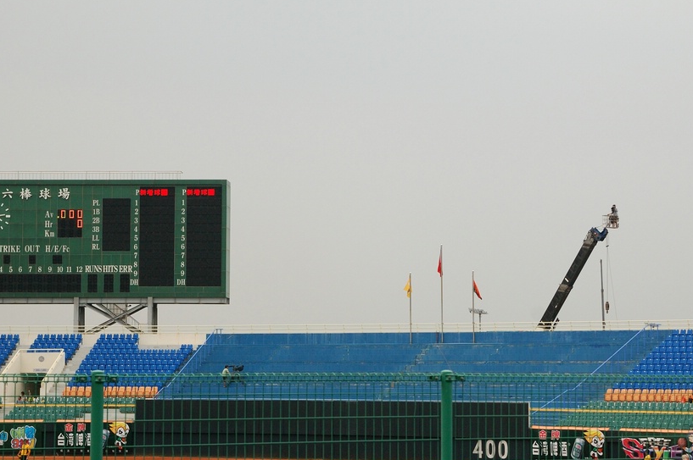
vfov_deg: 14.5
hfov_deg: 21.7
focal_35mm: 94
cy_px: 255
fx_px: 1808
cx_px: 390
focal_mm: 50
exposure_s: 1/400
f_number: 5.6
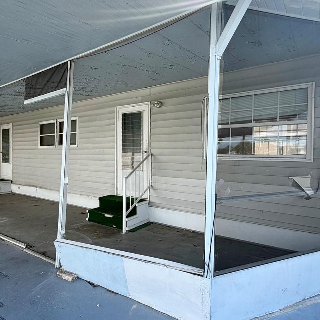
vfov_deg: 65.0
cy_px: 163
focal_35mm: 24
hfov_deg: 63.8
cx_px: 114
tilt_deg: -2.5
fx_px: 251
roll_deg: +0.5
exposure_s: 1/518
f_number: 2.2
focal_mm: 2.22
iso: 40
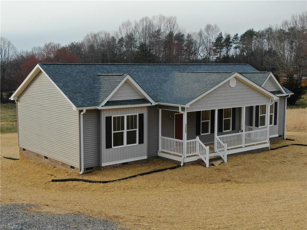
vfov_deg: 30.3
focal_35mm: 48
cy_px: 115
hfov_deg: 39.7
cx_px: 154
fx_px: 426
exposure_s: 1/230
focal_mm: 8.6
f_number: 3.8
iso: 100
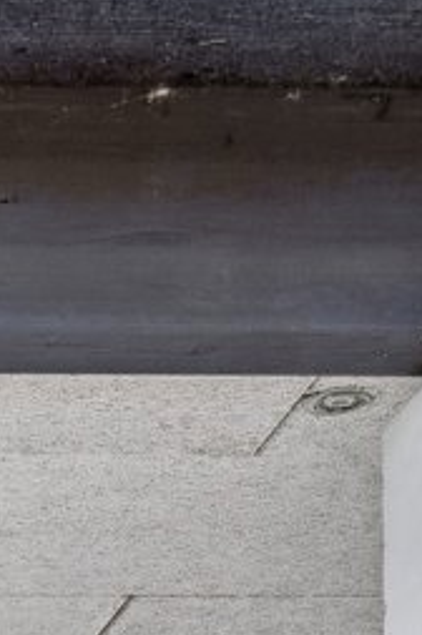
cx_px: -452
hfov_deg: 8.5
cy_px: 1368
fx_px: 2680
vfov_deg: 11.8
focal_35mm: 152
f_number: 6.3
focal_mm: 32
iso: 50
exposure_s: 1/160
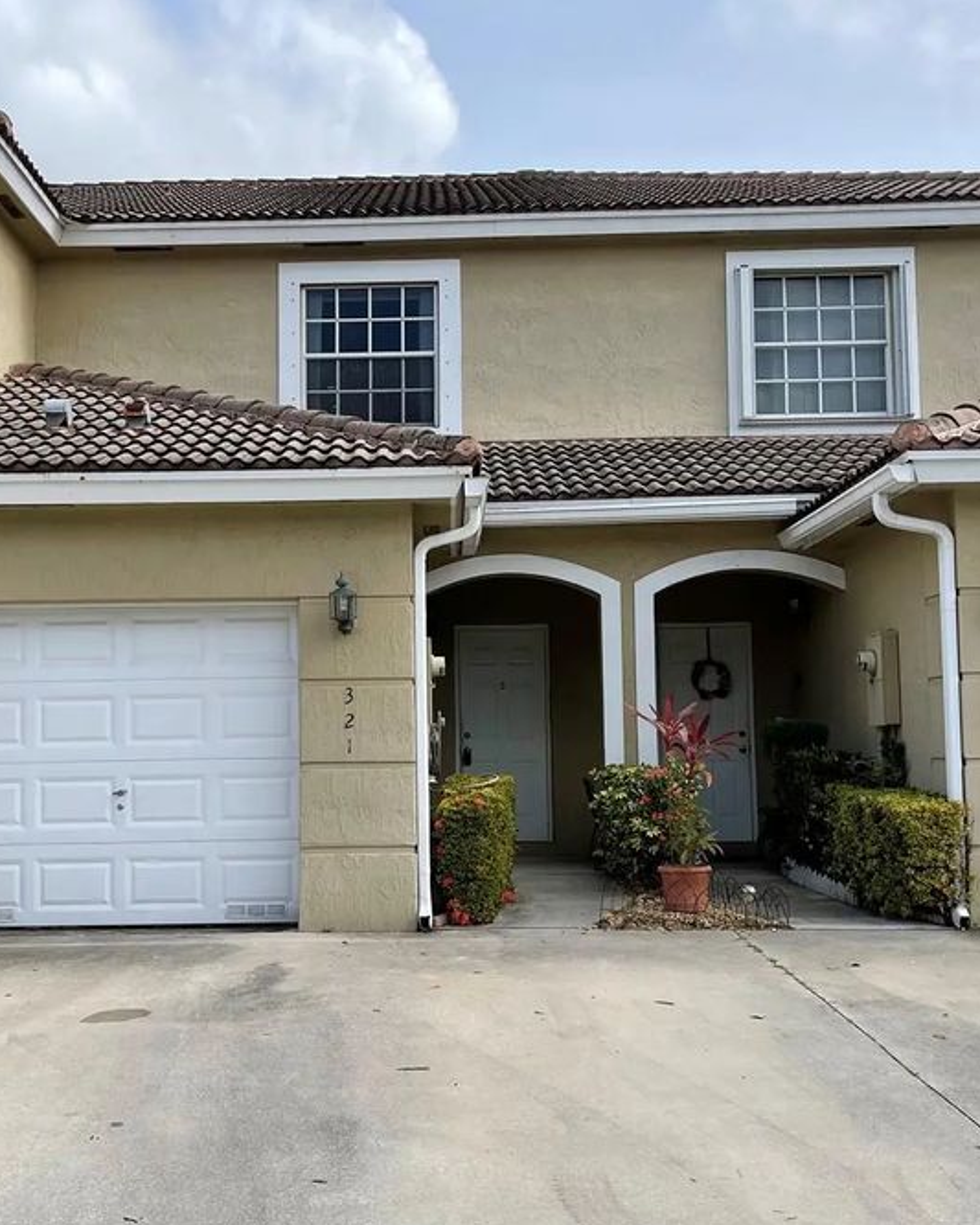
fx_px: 1414
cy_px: 646
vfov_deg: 46.8
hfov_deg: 38.0
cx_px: 371
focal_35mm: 39
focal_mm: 5.1
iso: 32
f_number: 1.6
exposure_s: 1/3559
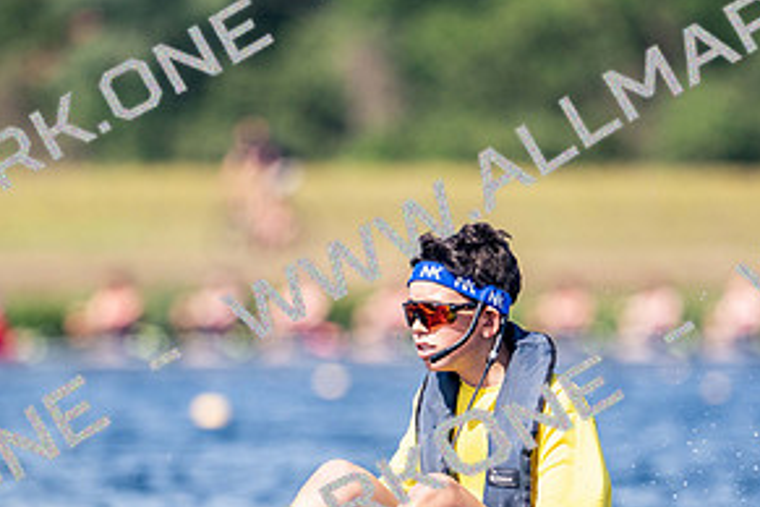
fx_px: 16824
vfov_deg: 1.7
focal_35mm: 797
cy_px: 346
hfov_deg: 2.6
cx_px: 546
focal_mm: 400
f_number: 4.5
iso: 220
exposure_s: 1/2500
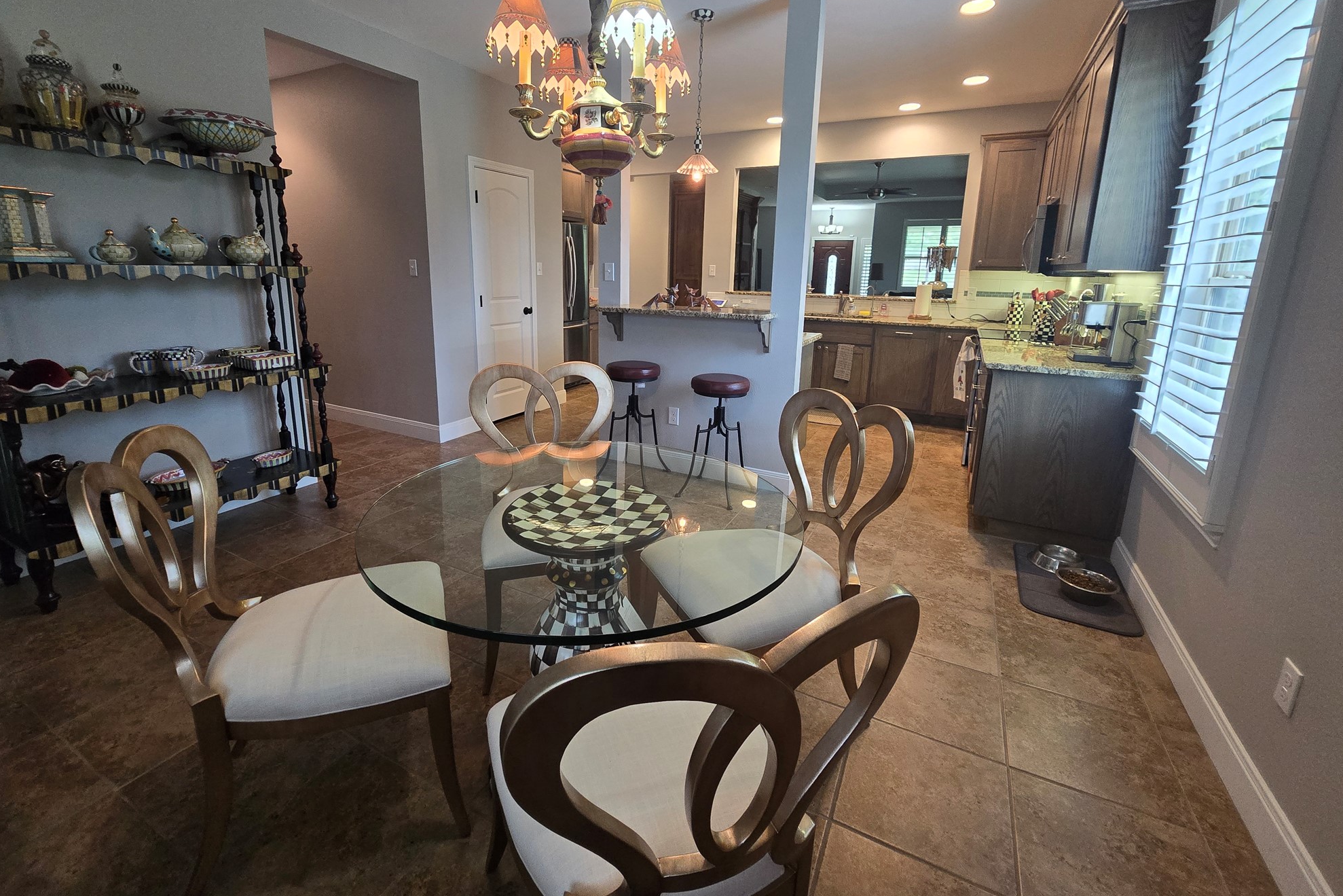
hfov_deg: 104.2
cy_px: 385
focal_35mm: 14
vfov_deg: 80.7
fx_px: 522
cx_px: 657
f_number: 2.2
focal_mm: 2.2
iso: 320
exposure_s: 1/60
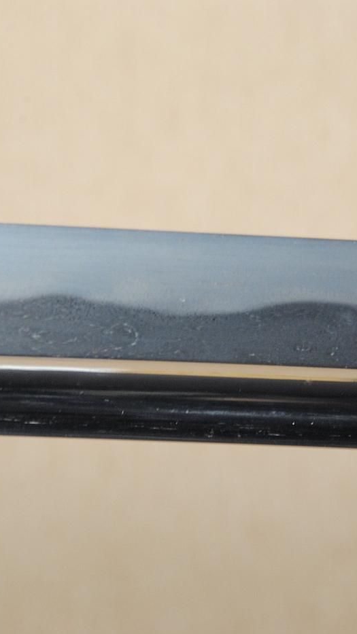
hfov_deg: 3.8
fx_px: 5363
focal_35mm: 319
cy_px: 318
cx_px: 218
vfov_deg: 6.8
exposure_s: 1/2
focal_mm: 135
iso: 400
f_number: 11
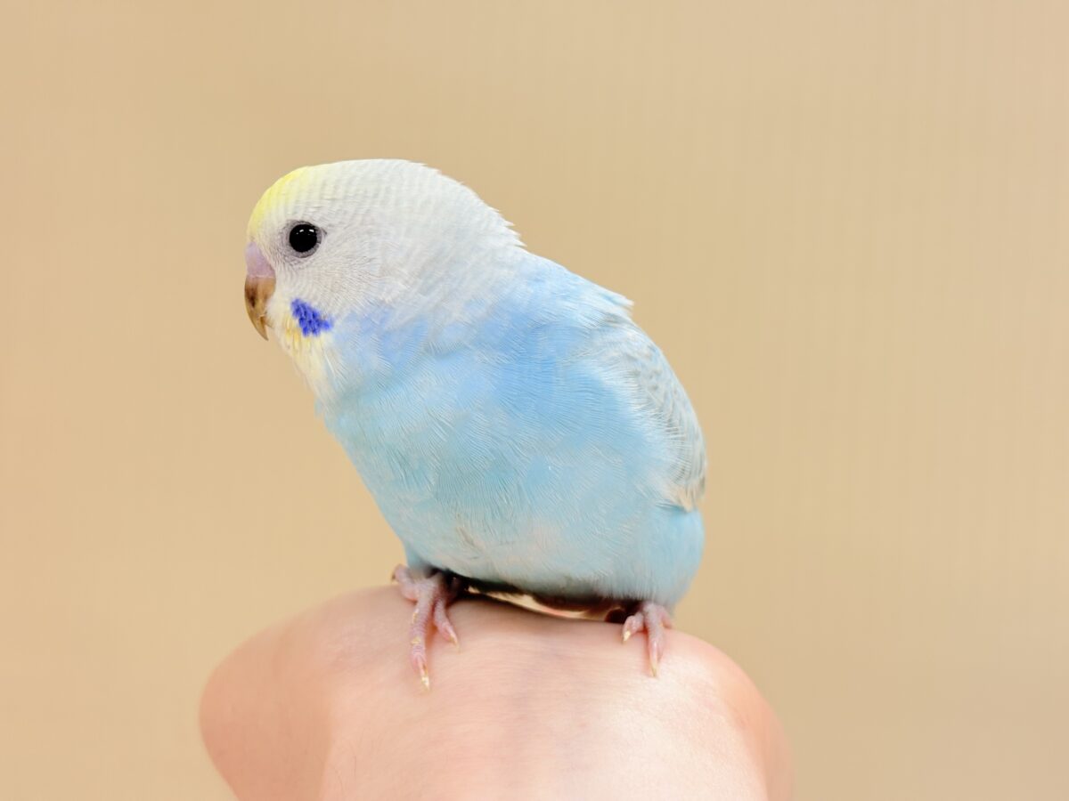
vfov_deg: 28.0
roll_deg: -1.8
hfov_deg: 36.8
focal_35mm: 52
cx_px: 534
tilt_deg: +1.7
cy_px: 400
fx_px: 1606
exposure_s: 1/95
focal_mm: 5.96
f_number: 1.6
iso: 50
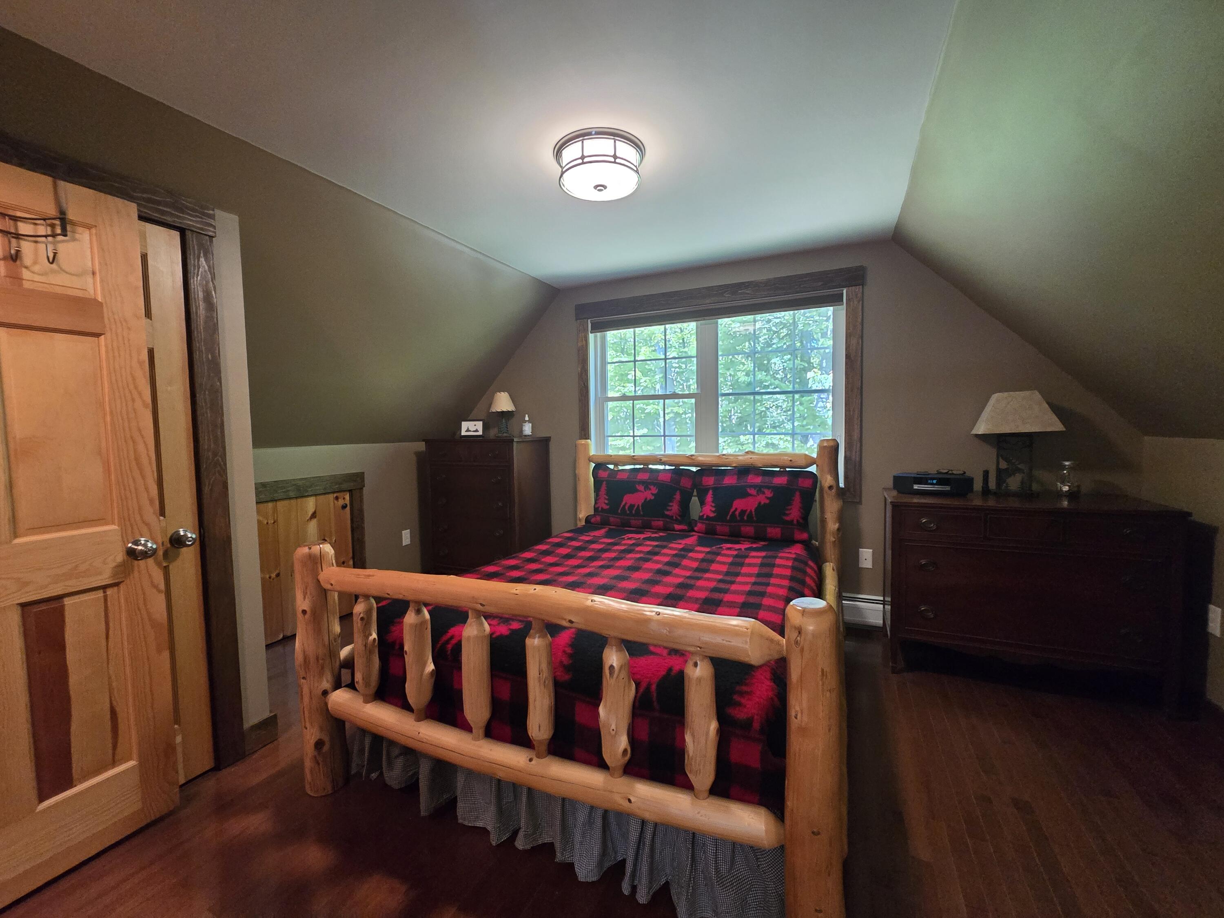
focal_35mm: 13
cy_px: 459
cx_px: 612
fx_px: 460
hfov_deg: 106.2
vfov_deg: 89.9
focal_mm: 2.2
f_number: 2.2
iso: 640
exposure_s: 1/60
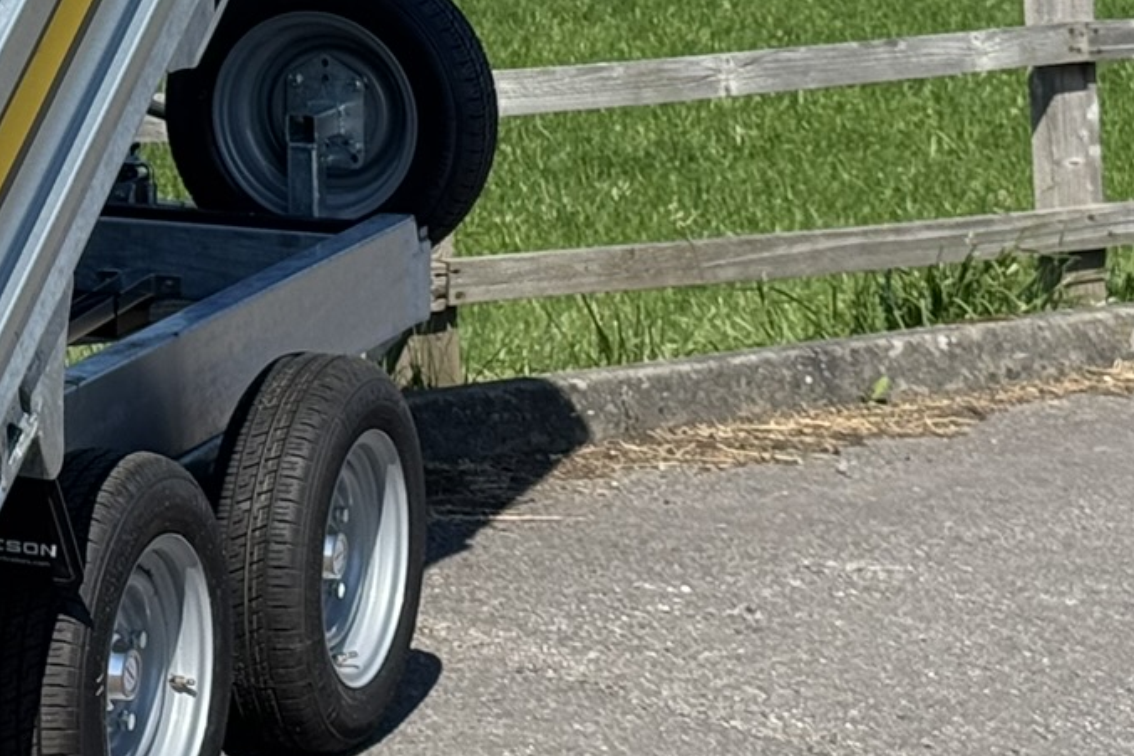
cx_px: -352
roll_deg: +1.5
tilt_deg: -4.1
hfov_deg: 13.1
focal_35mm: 151
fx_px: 4755
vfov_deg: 9.0
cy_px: -189
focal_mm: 6.76
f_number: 1.78
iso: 64
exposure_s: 1/3817
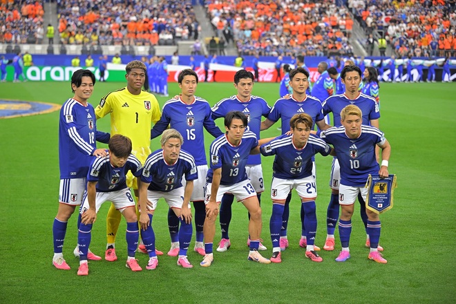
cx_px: 228
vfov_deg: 15.9
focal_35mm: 86
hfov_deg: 23.6
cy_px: 152
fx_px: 1089
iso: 640
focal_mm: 86
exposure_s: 1/500
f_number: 2.8
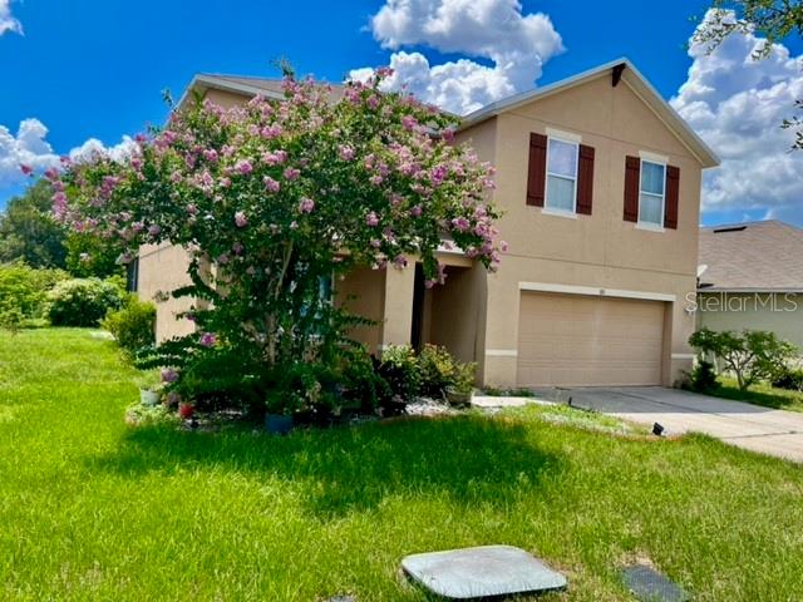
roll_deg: -2.1
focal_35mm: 26
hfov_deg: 67.3
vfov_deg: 53.1
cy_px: 301
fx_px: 603
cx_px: 402
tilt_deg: +2.6
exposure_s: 1/2062
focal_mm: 5.1
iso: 50
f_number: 1.6
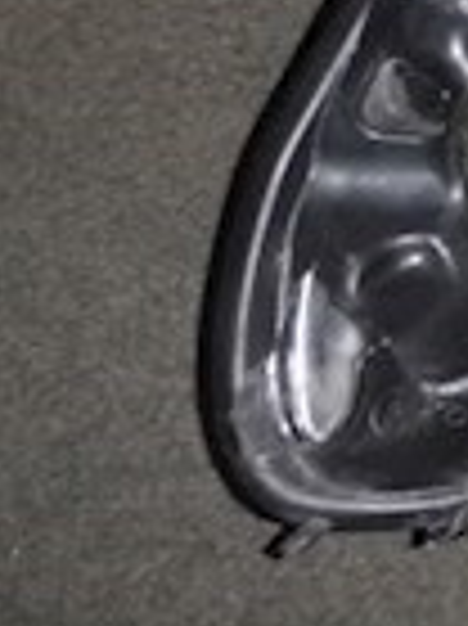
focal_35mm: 115
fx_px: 2076
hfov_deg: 10.0
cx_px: 1364
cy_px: -203
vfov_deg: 16.2
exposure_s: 1/60
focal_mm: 4.5
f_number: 3.9
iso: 160
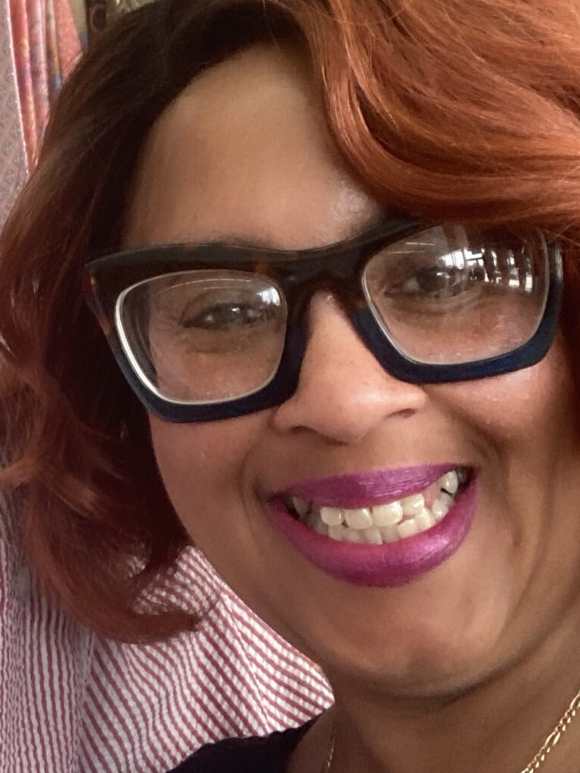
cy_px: 192
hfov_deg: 17.9
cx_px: -28
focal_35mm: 80
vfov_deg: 24.1
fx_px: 1786
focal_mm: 2.87
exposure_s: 1/60
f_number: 2.2
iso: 80
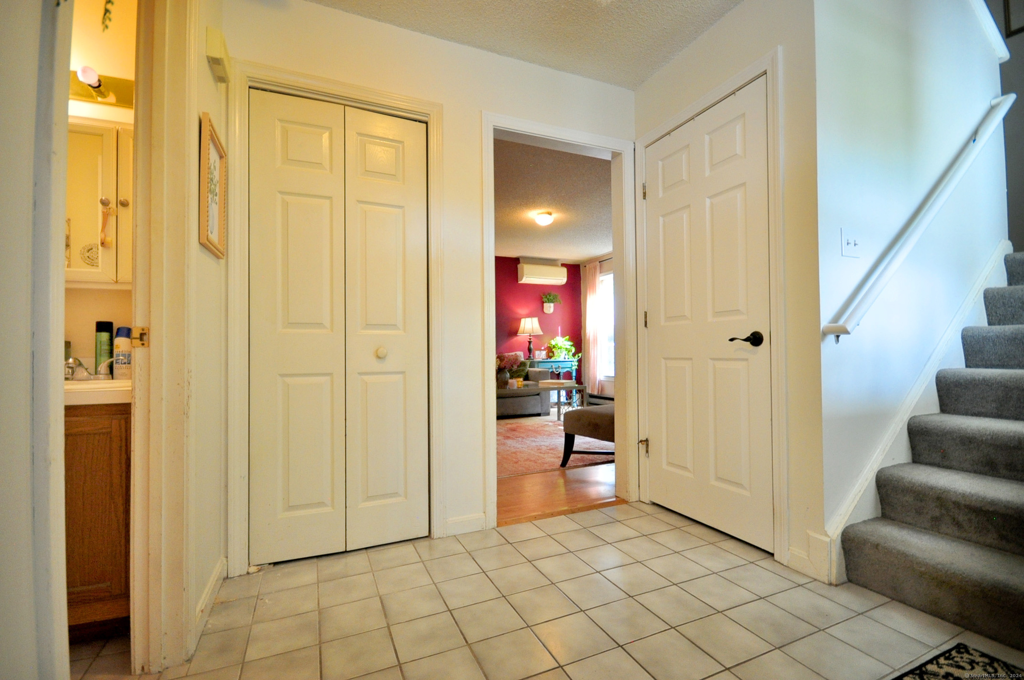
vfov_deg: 77.2
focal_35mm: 15
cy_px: 340
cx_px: 512
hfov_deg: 100.5
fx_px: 426
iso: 800
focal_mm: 10
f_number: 4
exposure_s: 1/50
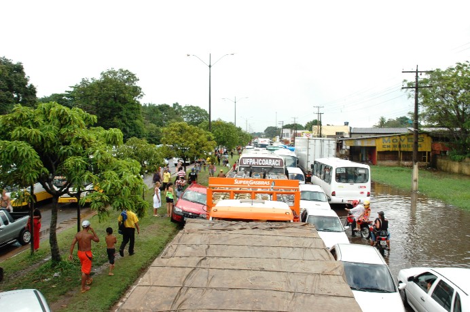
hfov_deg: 67.4
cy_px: 156
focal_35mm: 27
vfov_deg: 47.8
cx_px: 235
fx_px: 352
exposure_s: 1/60
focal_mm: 18
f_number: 10
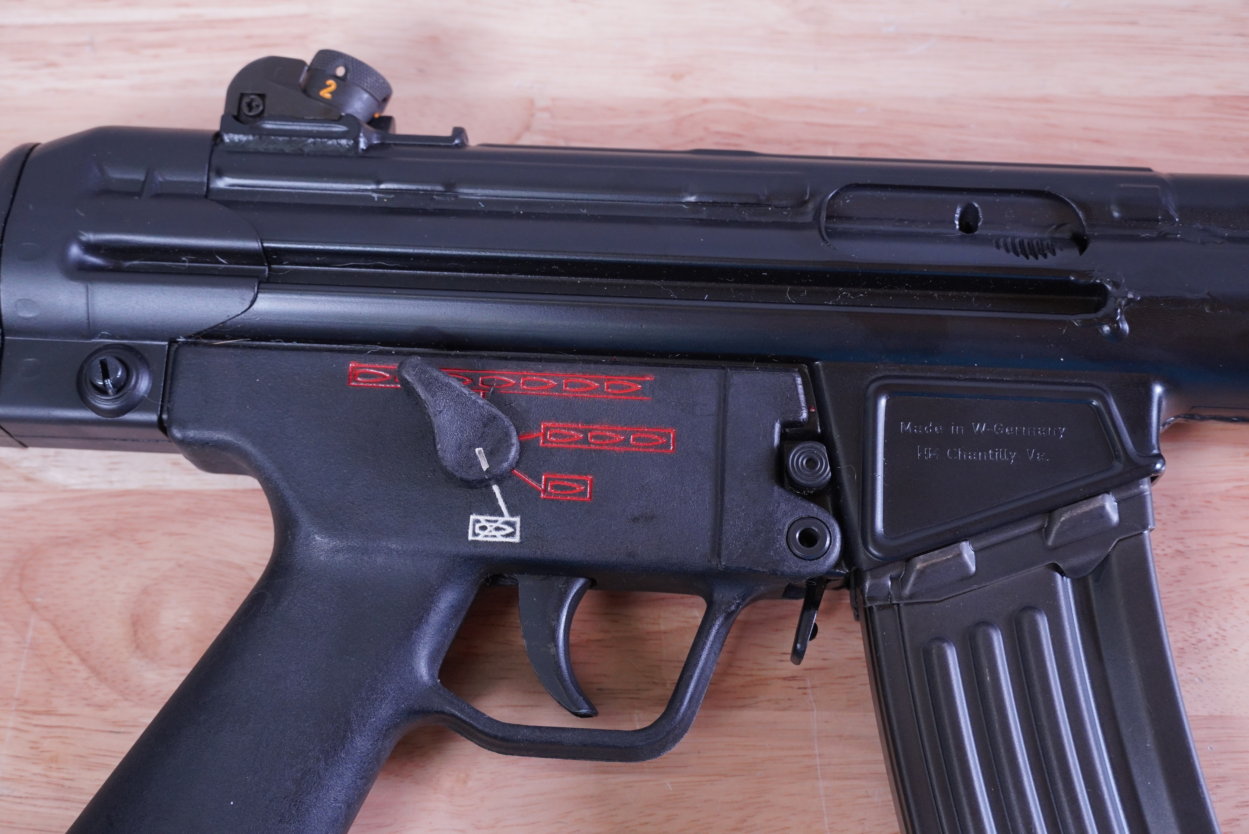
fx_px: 1822
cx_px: 624
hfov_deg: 37.8
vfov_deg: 25.8
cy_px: 417
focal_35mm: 52
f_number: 5.6
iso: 1000
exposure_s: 1/125
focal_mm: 35
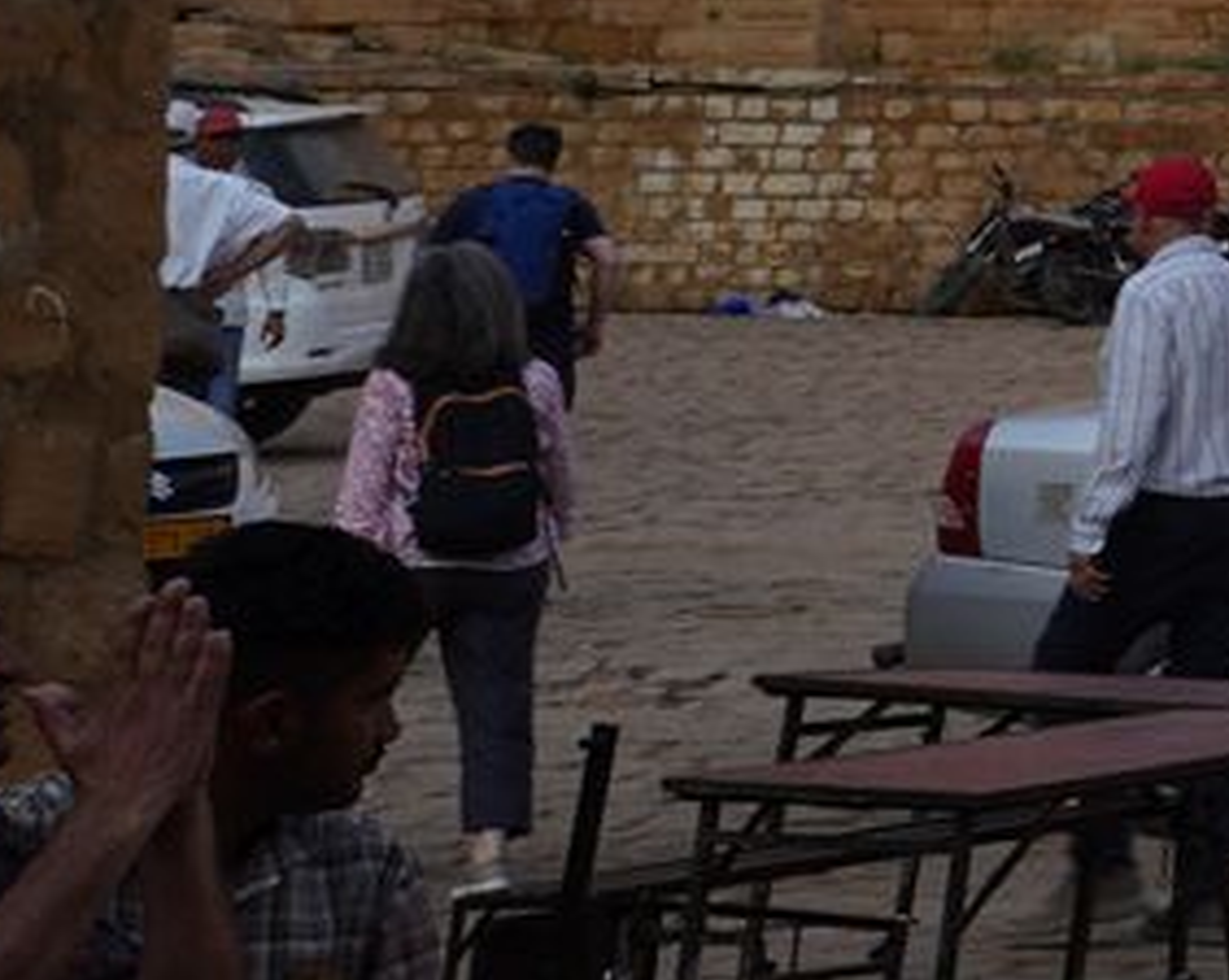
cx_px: 4153
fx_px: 5814
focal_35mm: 160
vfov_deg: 9.4
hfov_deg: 8.8
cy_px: -531
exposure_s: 1/100
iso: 100
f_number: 13
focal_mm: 24
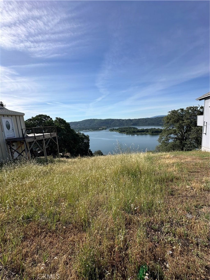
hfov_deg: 85.7
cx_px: 105
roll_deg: +3.3
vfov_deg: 102.1
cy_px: 140
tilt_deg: -8.4
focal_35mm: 14
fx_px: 113
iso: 50
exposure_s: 1/2882
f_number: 2.2
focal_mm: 2.22
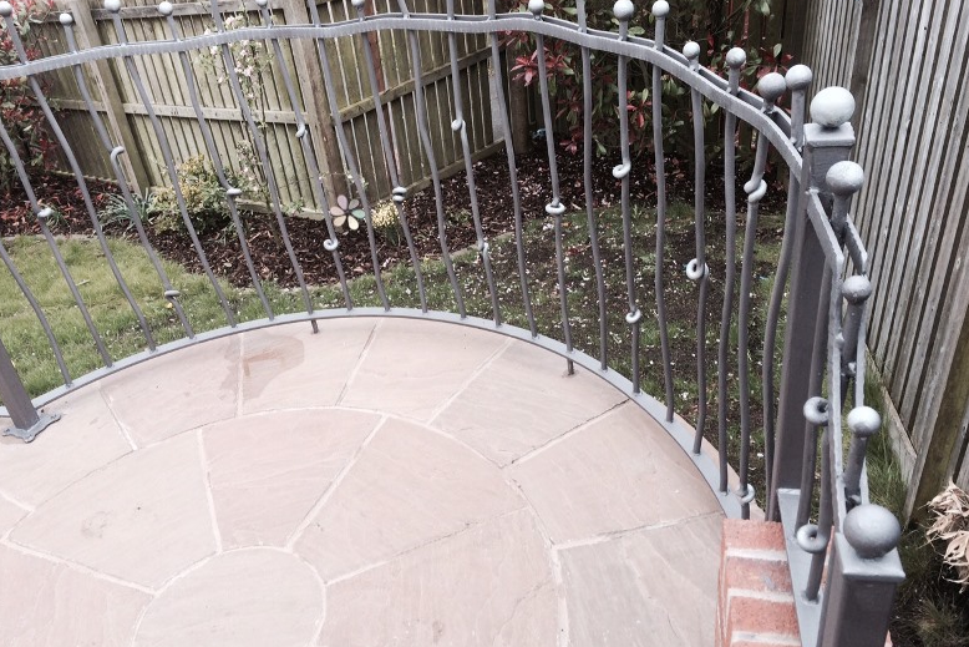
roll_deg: +5.9
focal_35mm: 31
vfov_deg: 42.3
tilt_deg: -34.8
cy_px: 314
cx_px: 472
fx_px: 835
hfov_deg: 60.3
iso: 32
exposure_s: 1/357
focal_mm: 4.15
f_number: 2.2
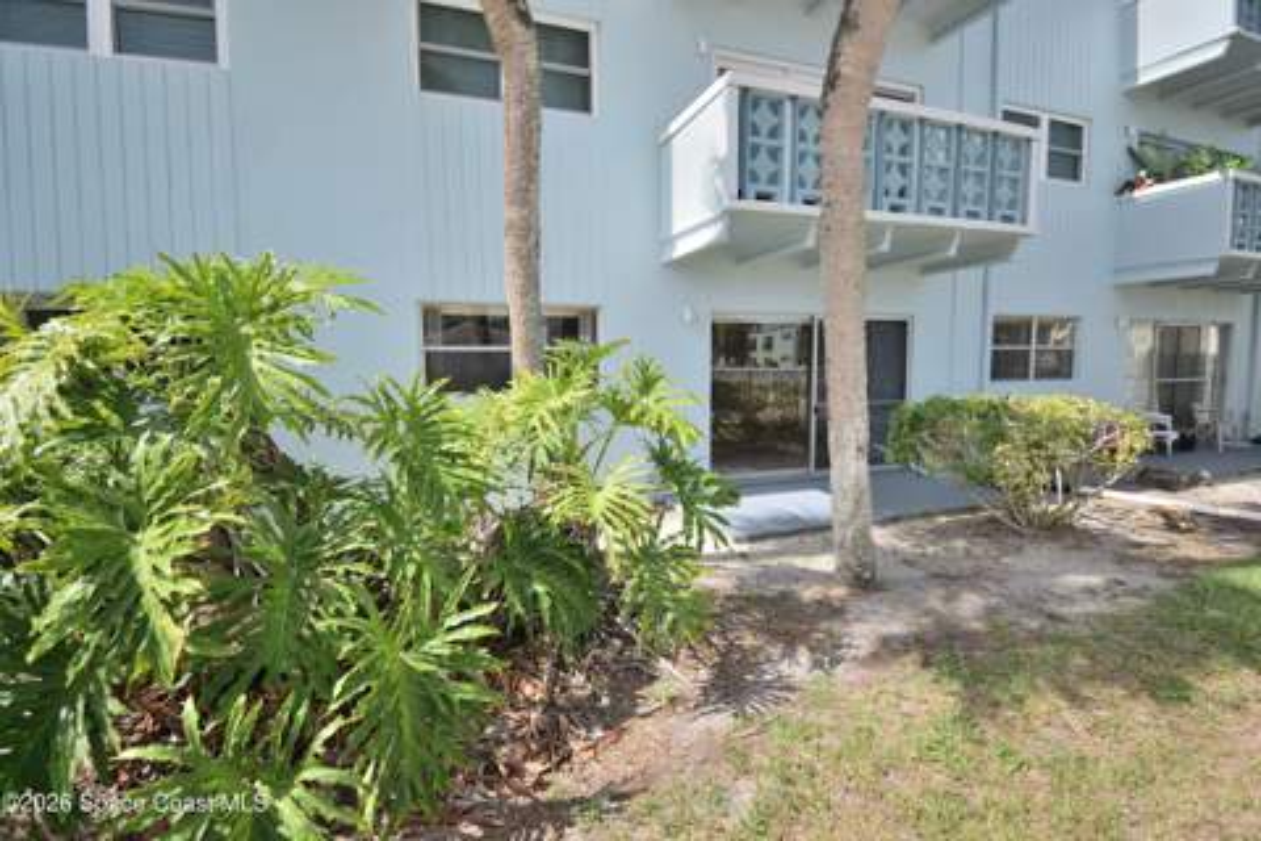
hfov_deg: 100.4
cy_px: 420
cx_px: 630
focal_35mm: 15
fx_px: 525
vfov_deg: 77.3
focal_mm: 10
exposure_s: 1/320
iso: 100
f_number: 4.5
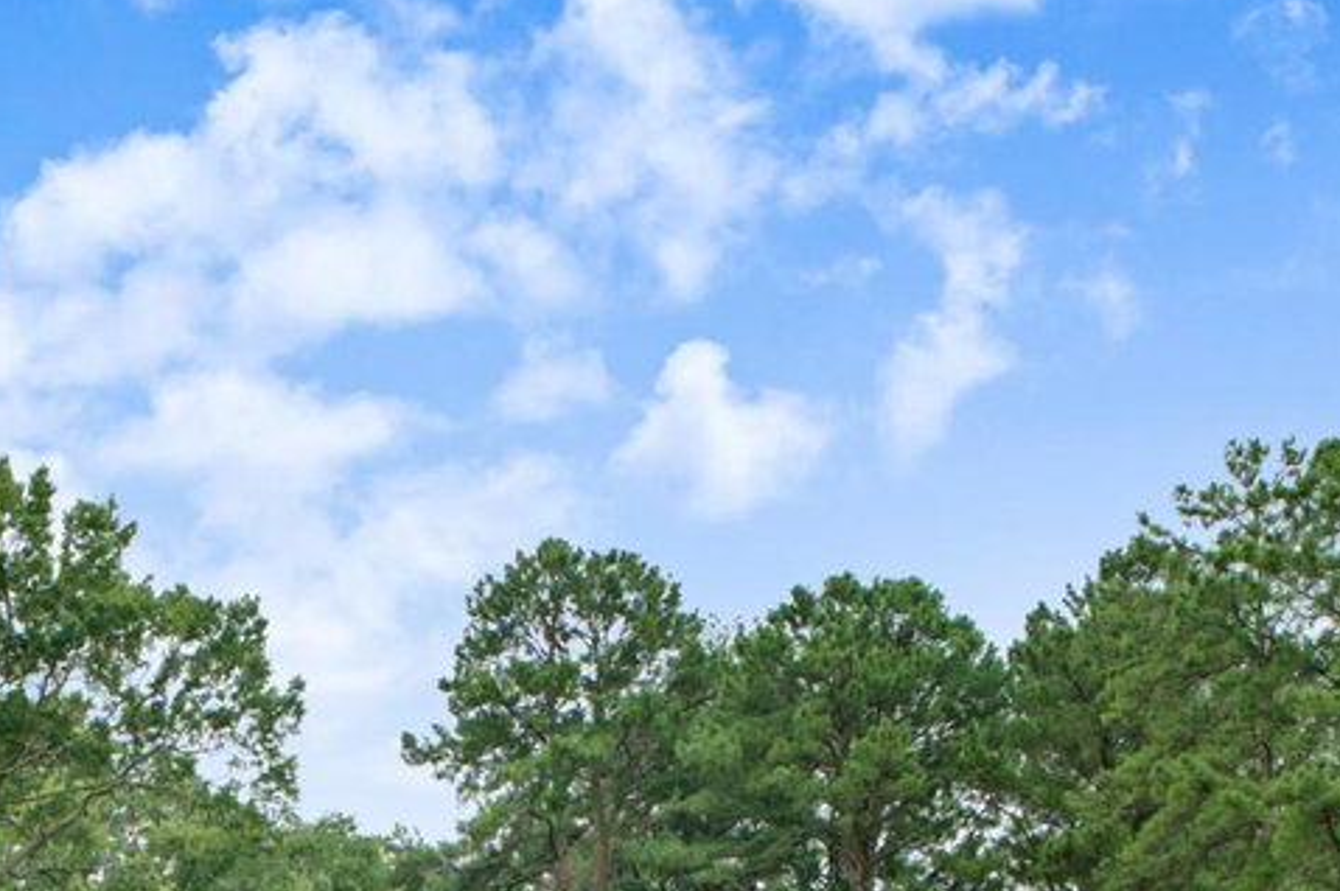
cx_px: 29
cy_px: 1367
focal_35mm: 83
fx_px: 3087
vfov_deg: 15.1
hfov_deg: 23.5
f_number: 8
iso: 100
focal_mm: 22
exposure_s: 1/160
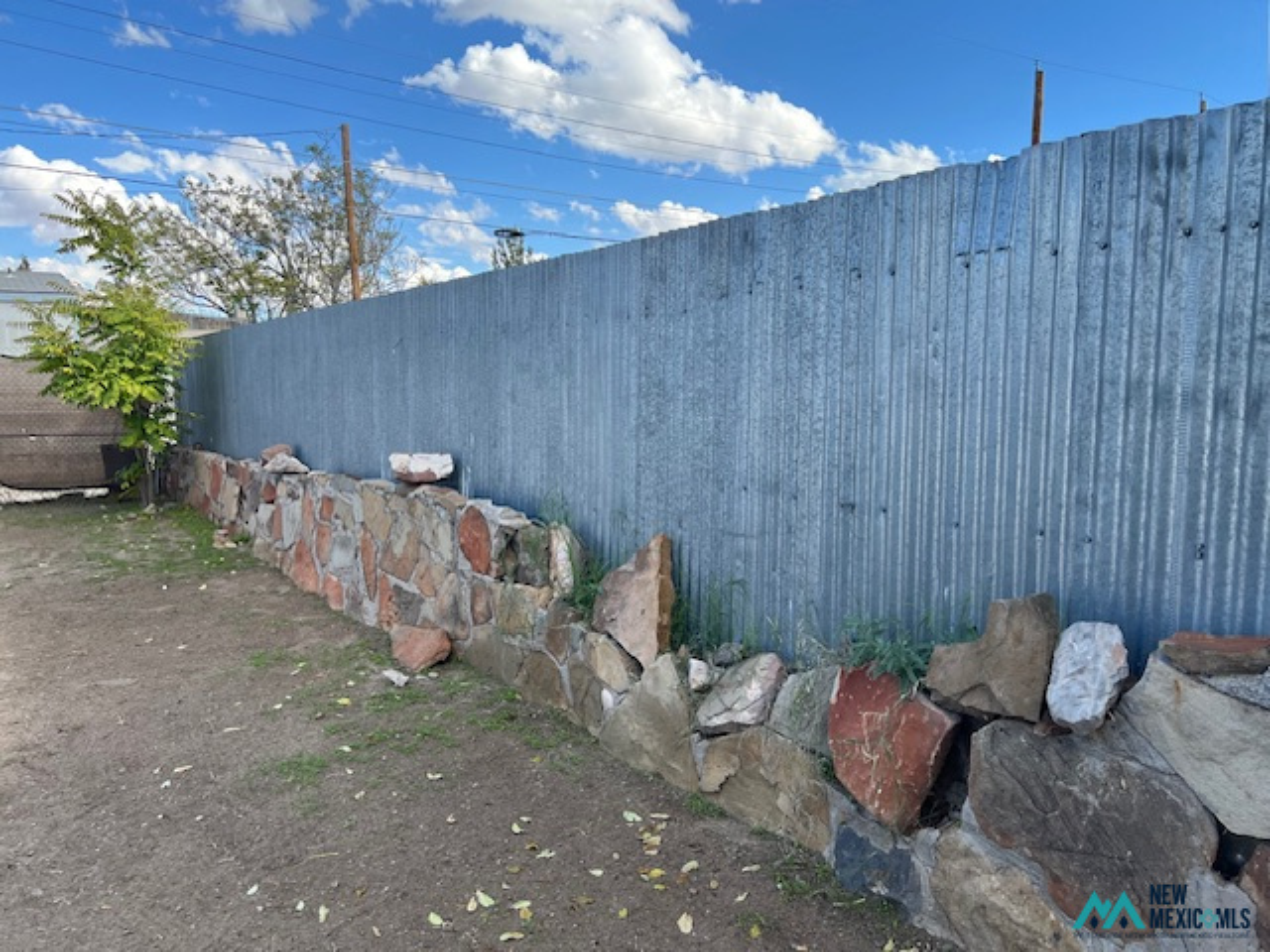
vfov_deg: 53.1
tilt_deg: -4.2
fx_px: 954
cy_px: 476
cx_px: 635
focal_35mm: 26
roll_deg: +0.1
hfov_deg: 67.3
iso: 50
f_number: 1.5
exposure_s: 1/1048
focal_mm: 5.7
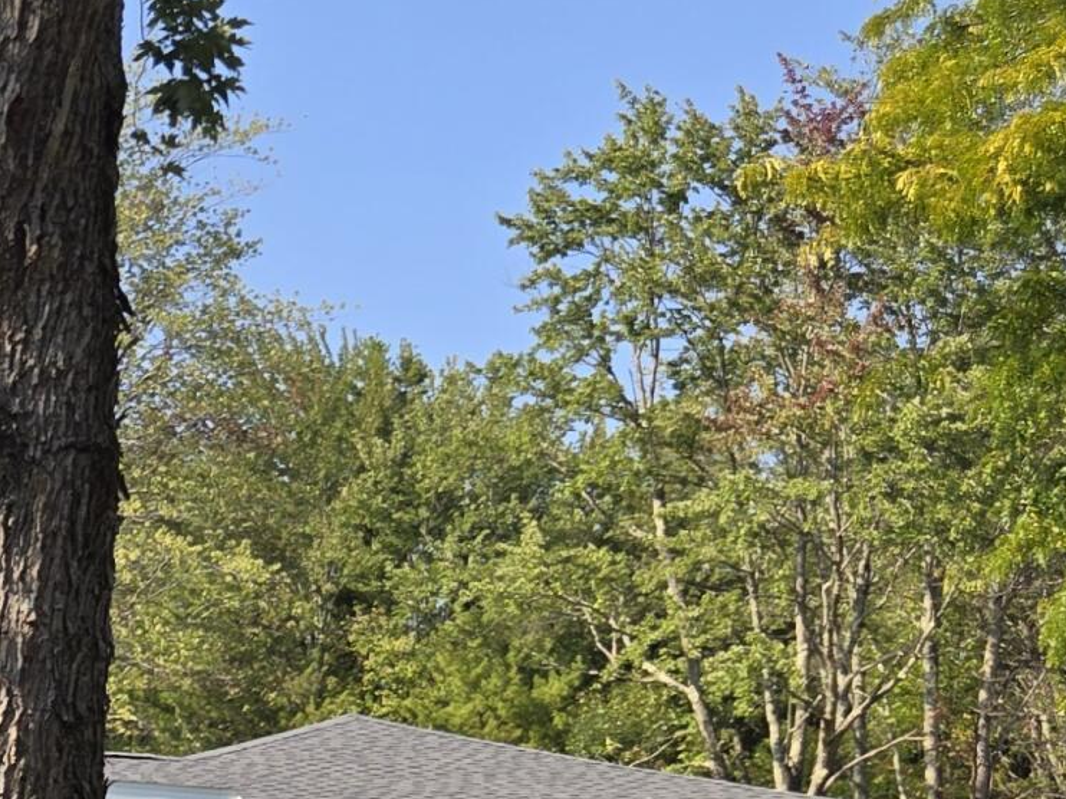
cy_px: 1289
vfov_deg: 14.5
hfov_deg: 19.4
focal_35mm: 93
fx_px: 2863
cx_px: -329
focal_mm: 5.4
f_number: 1.8
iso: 25
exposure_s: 1/1205
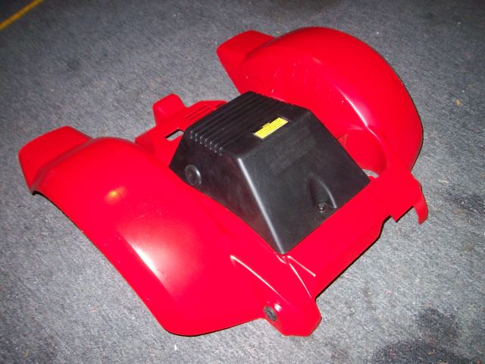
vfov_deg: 37.7
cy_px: 182
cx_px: 242
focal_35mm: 38
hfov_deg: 49.0
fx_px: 532
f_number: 3.9
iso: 200
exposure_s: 1/60
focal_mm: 6.3
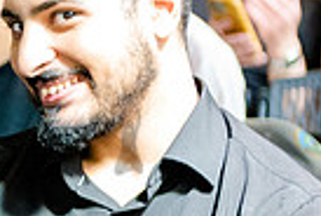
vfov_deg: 4.5
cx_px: -340
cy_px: 132
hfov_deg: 6.5
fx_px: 2743
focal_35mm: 307
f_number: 3.2
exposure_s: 1/200
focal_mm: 70
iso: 5000
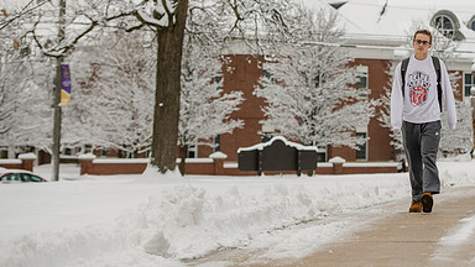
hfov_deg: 15.7
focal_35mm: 136
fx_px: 1713
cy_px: 51
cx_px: 341
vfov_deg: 8.9
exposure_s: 1/500
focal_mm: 86
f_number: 4
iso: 200
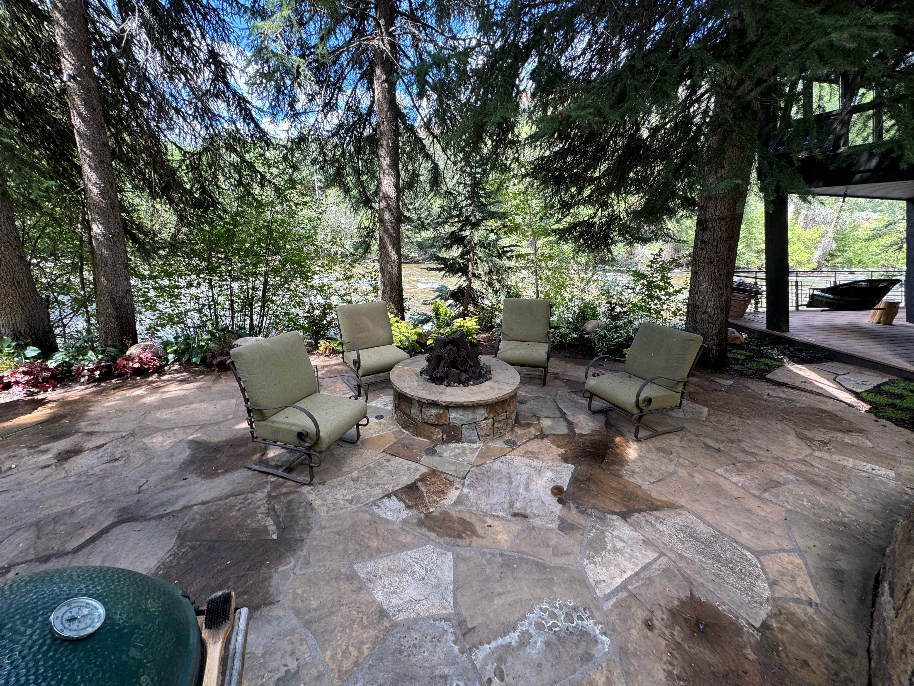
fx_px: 370
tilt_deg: -18.9
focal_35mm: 14
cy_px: 343
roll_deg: -1.8
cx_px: 457
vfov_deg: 85.7
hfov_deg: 102.1
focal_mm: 2.22
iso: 50
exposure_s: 1/99
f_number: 2.2
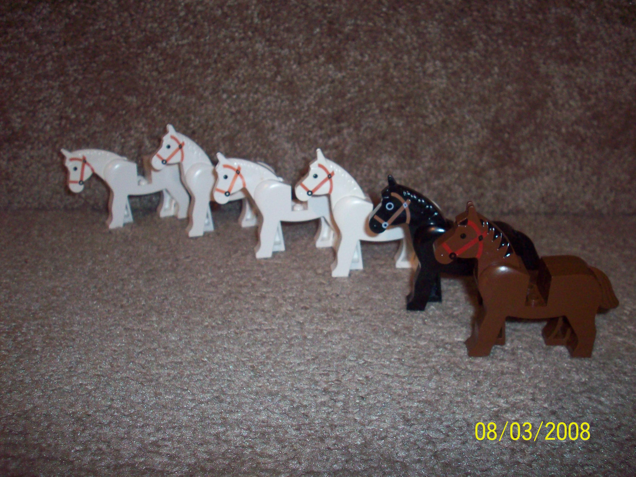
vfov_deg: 38.7
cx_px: 318
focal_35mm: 37
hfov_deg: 50.1
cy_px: 238
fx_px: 680
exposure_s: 1/64
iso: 200
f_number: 2.8
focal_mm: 6.2
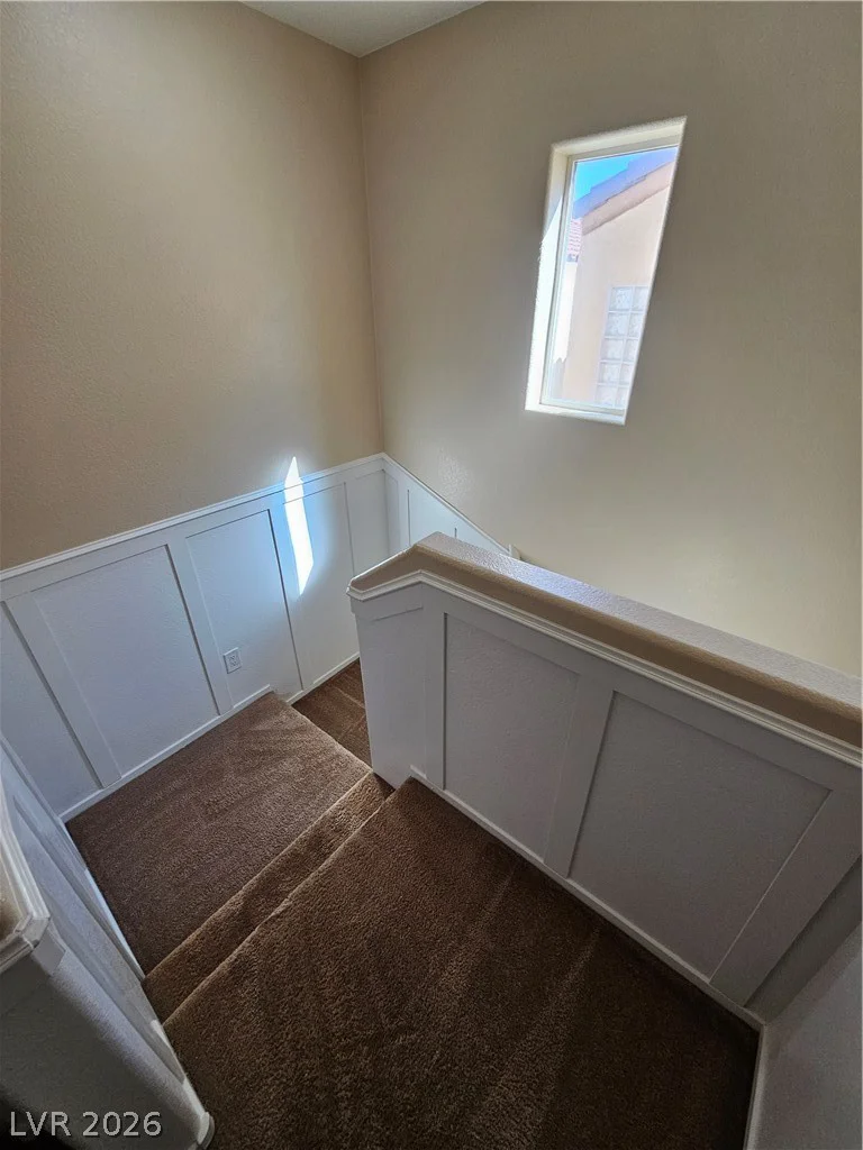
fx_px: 432
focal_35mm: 13
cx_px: 432
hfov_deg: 89.9
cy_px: 575
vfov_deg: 106.2
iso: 80
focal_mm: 2.2
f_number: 2.2
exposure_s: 1/120
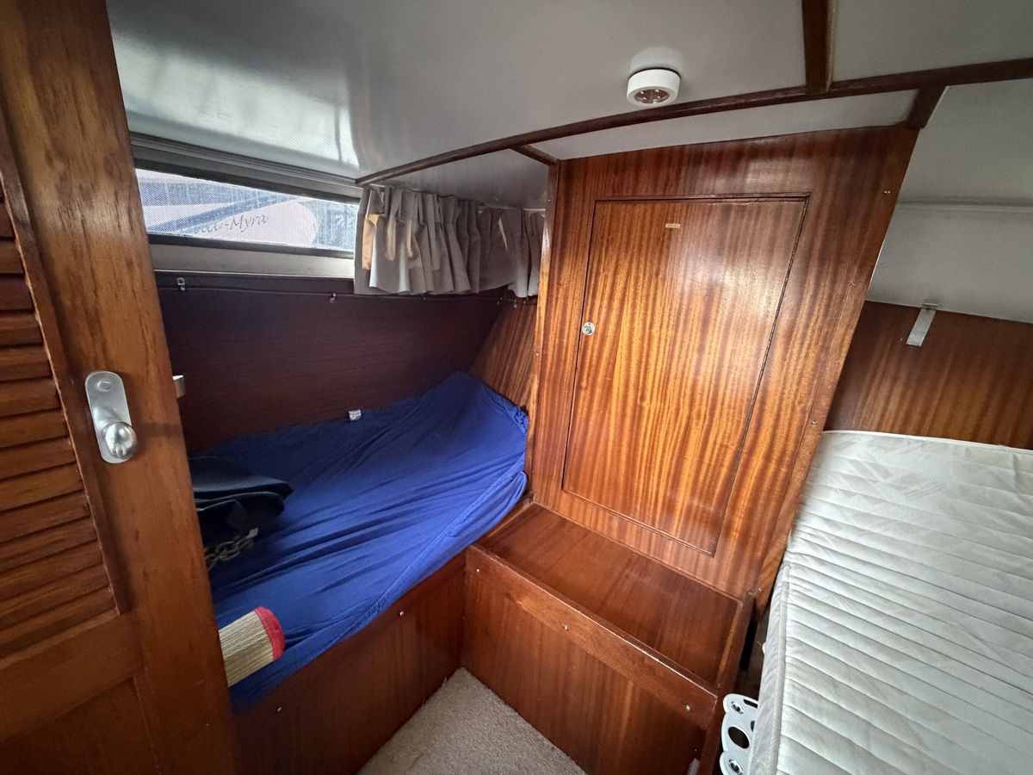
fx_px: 418
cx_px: 516
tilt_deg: -19.9
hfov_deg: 102.1
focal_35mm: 14
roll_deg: -5.1
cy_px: 388
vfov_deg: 85.7
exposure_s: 1/44
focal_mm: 2.22
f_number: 2.2
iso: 1250
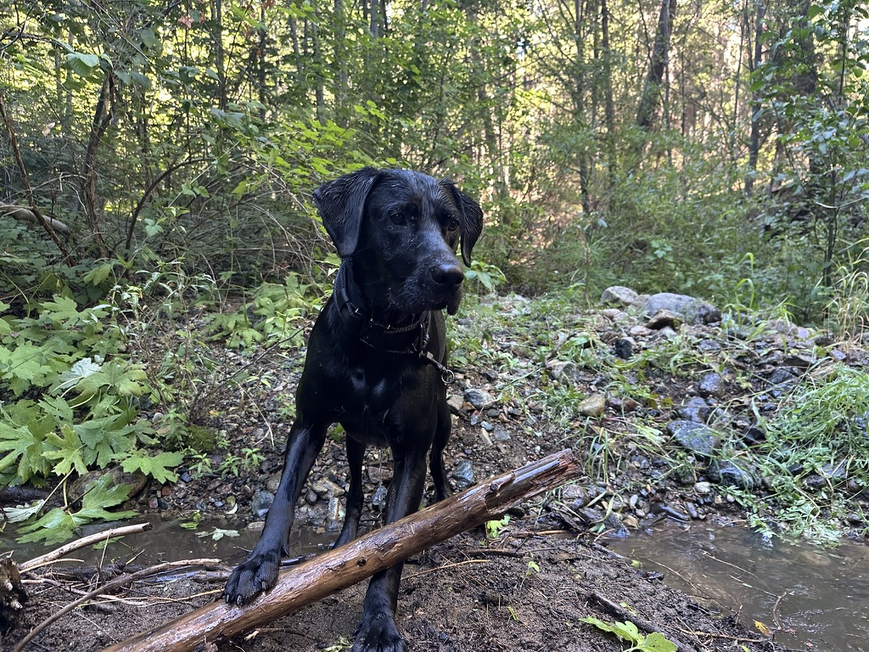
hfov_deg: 71.6
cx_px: 434
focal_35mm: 24
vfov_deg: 56.8
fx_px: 602
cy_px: 326
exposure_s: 1/60
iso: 250
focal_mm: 6.86
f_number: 1.78
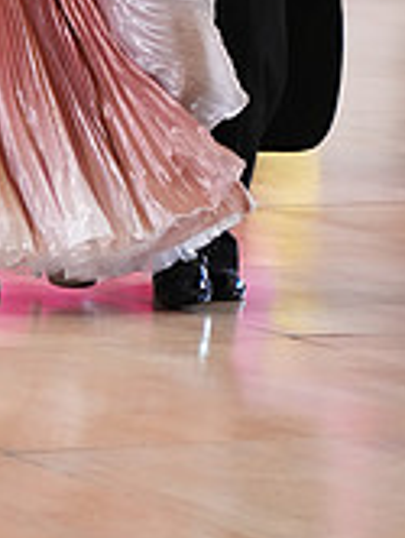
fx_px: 5477
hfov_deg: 4.2
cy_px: -305
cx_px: 73
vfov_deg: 5.6
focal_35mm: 352
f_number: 4
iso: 3200
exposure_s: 1/400
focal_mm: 105
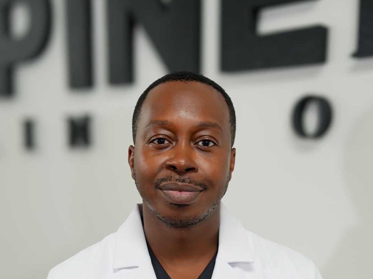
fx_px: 722
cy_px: 278
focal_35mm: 67
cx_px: 187
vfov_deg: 21.2
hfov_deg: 29.0
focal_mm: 46
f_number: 4
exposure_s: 1/160
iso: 500
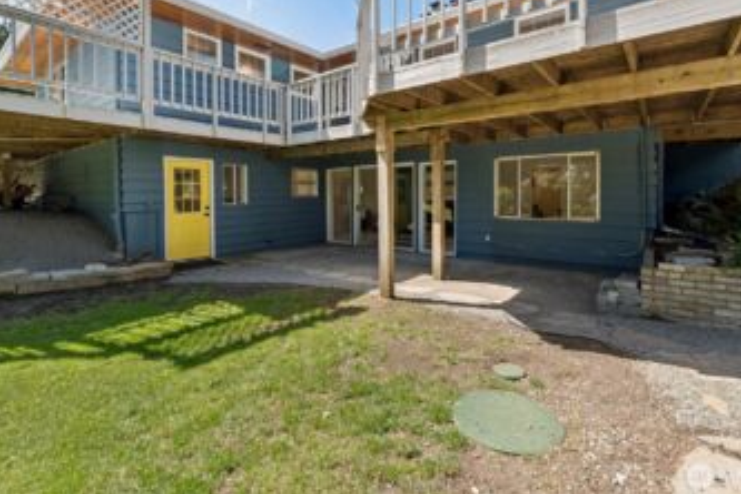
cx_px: 369
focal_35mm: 18
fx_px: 370
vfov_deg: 66.8
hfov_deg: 90.0
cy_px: 199
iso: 250
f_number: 9
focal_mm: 10
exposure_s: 1/60
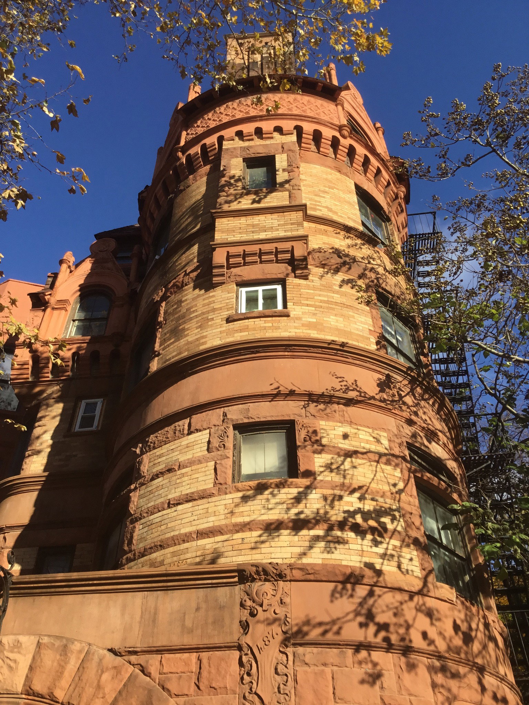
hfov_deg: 45.4
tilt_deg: +44.5
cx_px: 264
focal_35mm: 31
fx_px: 632
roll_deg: +1.8
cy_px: 352
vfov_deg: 58.4
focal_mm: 3.3
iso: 25
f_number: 2.4
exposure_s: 1/831
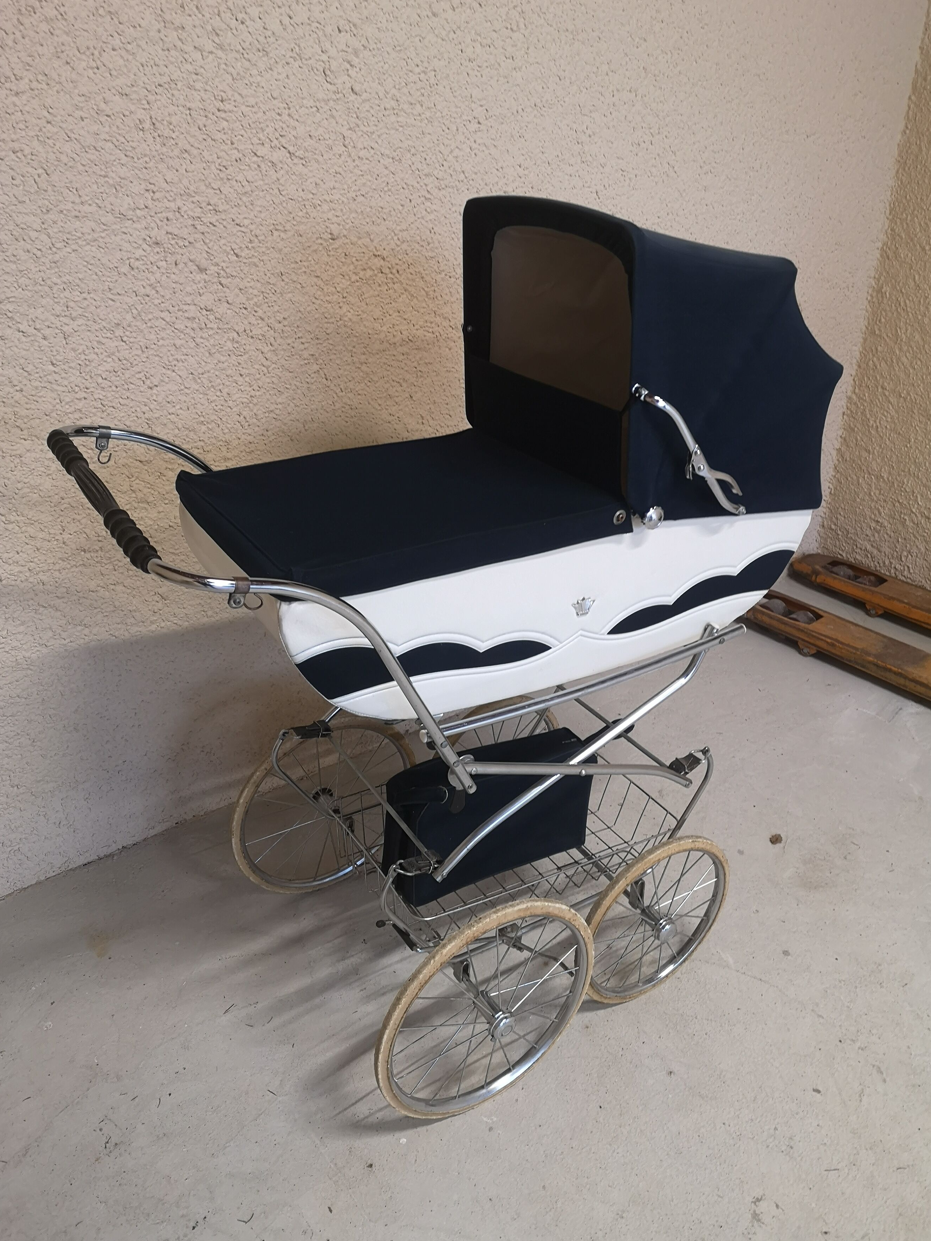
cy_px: 603
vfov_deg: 63.4
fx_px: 1004
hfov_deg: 49.7
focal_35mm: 28
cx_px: 479
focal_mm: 5.58
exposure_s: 1/33.3
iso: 160
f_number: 1.8
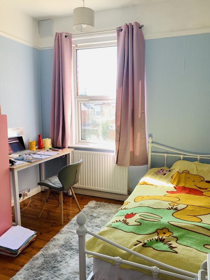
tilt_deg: -8.9
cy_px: 143
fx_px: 218
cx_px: 107
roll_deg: +0.2
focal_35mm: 27
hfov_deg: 51.4
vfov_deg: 65.3
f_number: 1.8
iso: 32
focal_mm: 4.25
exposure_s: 1/122
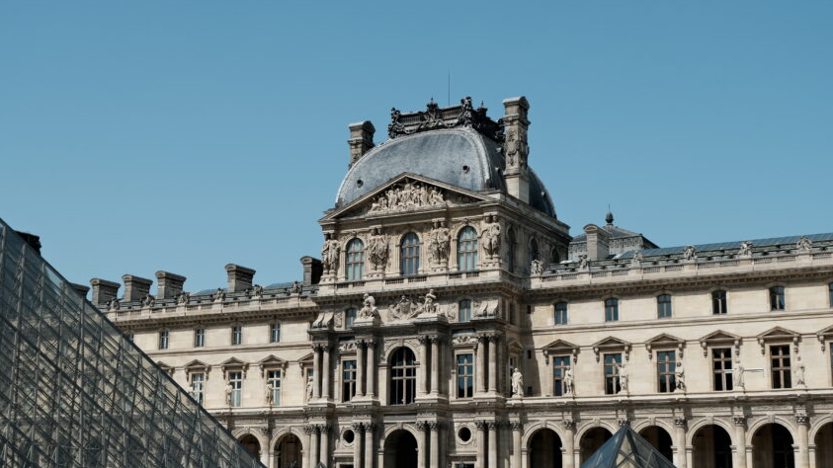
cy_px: 238
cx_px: 375
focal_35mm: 56
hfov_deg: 37.2
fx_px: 1237
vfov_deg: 21.4
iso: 160
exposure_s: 1/1100
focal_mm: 29.6
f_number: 5.6
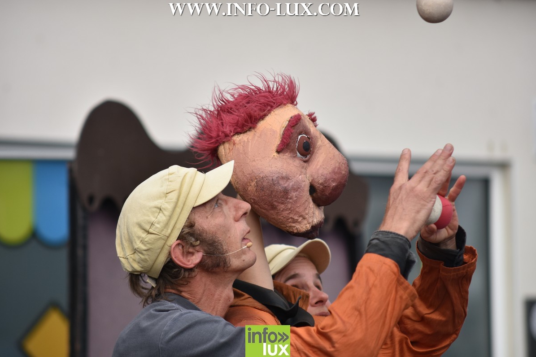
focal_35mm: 226
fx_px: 3364
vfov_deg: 6.1
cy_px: 178
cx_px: 268
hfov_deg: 9.1
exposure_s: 1/2000
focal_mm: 150
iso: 250
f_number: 3.2
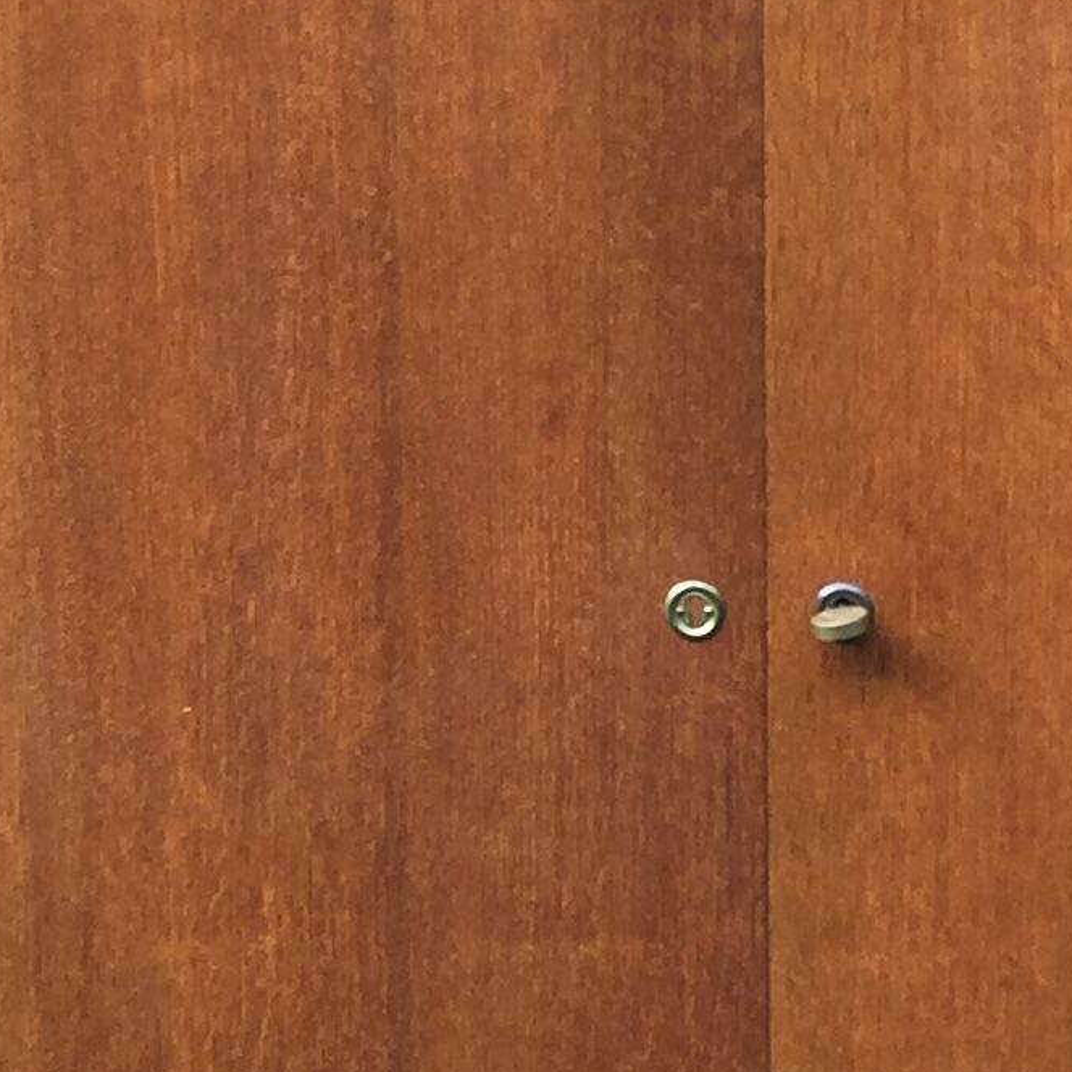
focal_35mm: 126
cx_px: 718
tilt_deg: -12.6
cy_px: 602
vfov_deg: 13.8
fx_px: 4415
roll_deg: +0.2
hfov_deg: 13.8
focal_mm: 4.15
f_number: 2.2
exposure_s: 1/50
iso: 32
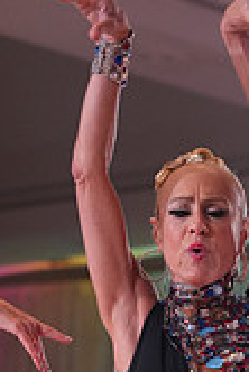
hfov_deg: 4.2
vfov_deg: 6.2
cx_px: 252
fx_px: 3406
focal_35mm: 329
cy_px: 571
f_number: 4
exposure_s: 1/500
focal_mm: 94
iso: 2500
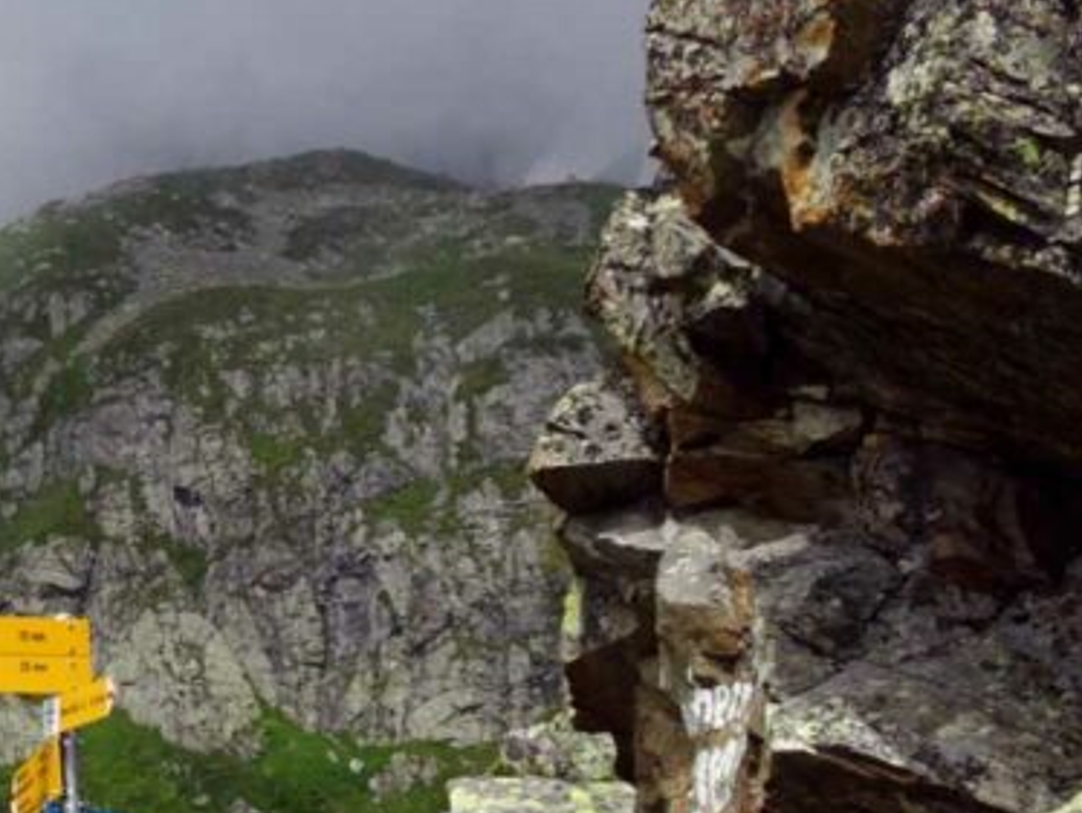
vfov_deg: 15.7
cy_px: 755
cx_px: -396
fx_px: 2909
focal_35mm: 93
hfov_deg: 19.2
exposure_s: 1/640
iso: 80
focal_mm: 5.79
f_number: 4
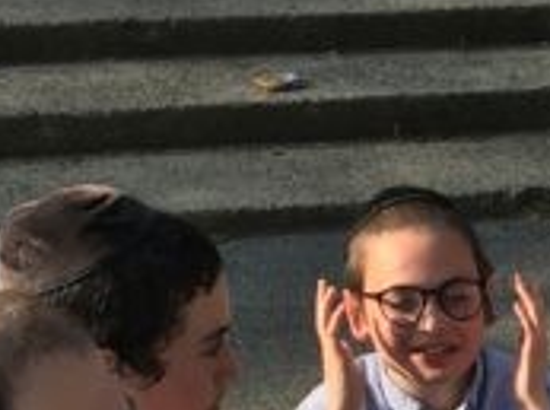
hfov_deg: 14.3
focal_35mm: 129
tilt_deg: -22.3
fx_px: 2045
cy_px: 518
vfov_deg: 11.2
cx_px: 827
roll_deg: -0.1
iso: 25
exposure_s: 1/874
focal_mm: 4.15
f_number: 2.2
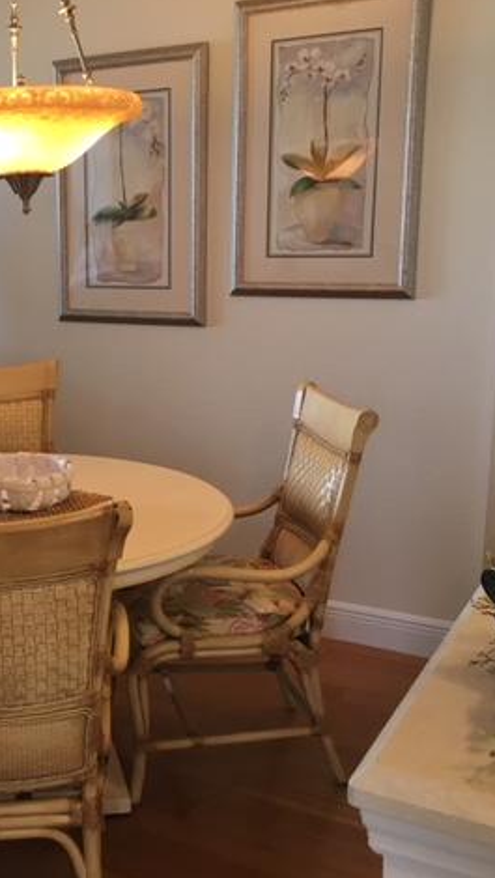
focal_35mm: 43
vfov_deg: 47.3
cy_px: 435
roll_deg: +1.5
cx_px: 52
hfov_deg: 26.8
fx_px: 1002
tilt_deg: -11.7
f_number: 2.2
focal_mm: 4.15
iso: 50
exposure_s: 1/30
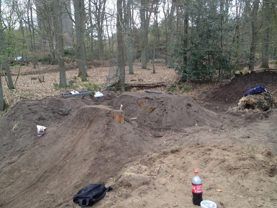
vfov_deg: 40.7
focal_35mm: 35
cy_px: 104
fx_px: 280
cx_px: 138
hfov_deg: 52.6
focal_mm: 4.28
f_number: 2.4
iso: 80
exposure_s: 1/60
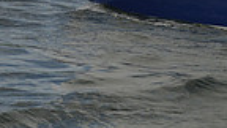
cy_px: -319
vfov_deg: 3.9
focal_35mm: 296
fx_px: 1782
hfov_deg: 7.2
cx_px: 292
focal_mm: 70
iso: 280
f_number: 9
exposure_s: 1/1600
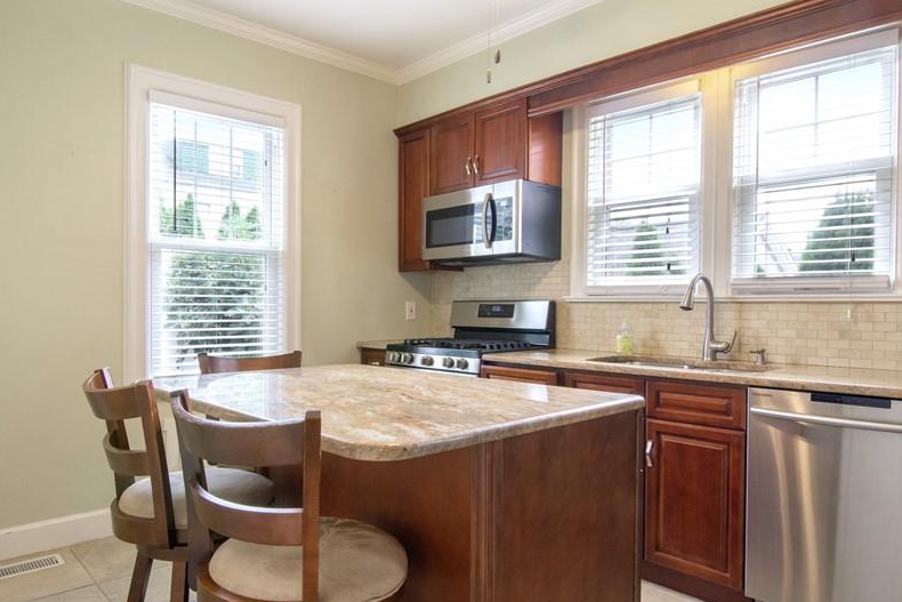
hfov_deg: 76.6
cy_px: 334
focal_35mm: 23
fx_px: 569
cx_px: 403
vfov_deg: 55.7
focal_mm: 11
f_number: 11
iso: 800
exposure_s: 1/10
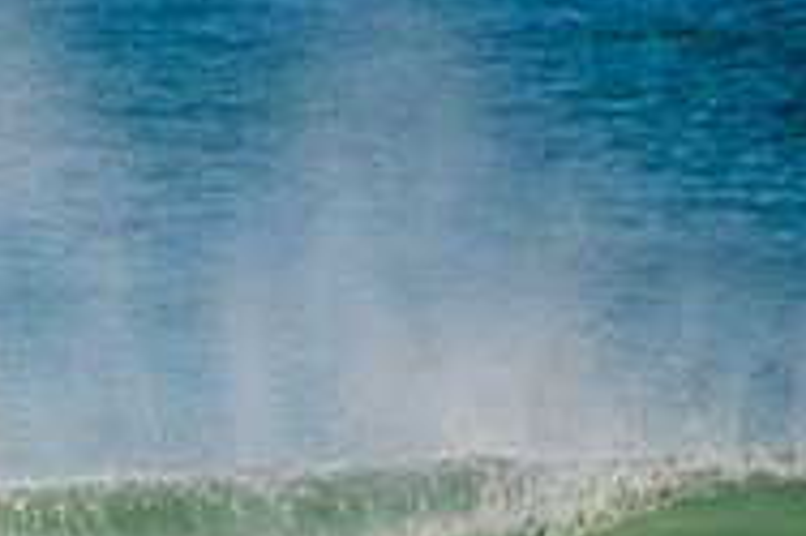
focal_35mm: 1546
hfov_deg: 1.3
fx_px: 34582
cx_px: -236
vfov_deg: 0.9
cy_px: 723
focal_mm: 500
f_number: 5.6
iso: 200
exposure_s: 1/1600
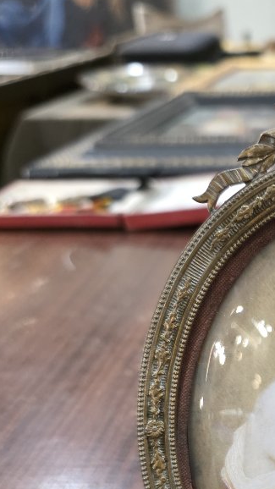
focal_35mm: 52
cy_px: 405
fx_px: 674
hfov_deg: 20.6
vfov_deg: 38.1
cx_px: 376
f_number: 1.7
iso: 800
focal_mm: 6.3
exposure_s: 1/100
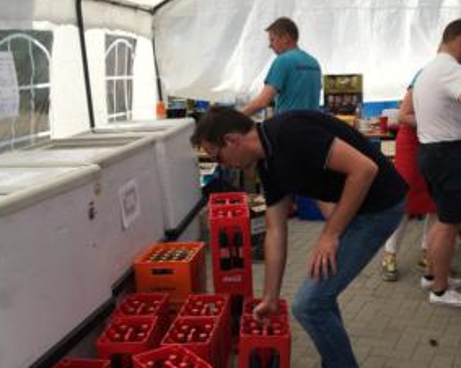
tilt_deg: -13.7
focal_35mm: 50
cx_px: 336
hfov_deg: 36.6
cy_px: 217
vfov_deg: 30.2
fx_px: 682
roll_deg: +0.0
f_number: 2.2
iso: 25
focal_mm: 4.15
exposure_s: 1/1241
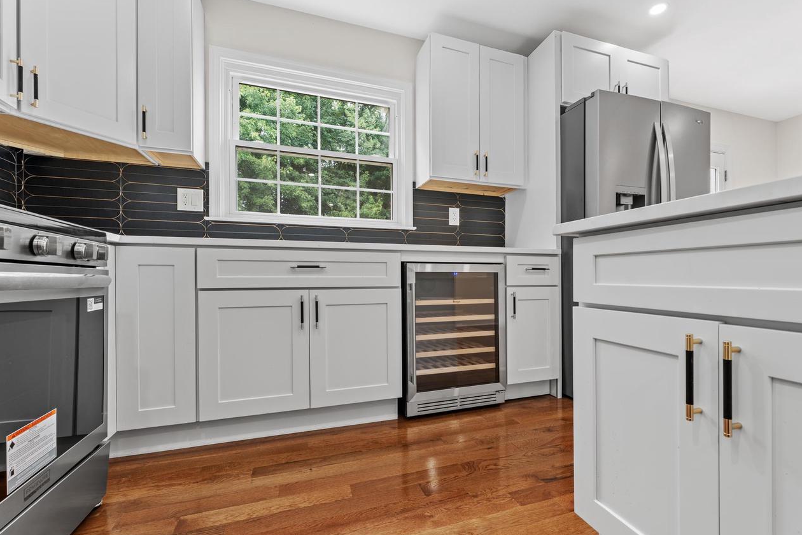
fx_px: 356
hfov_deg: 96.5
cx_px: 437
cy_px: 283
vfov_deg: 73.7
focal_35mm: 16
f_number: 8
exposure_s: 1/2
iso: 100
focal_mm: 14
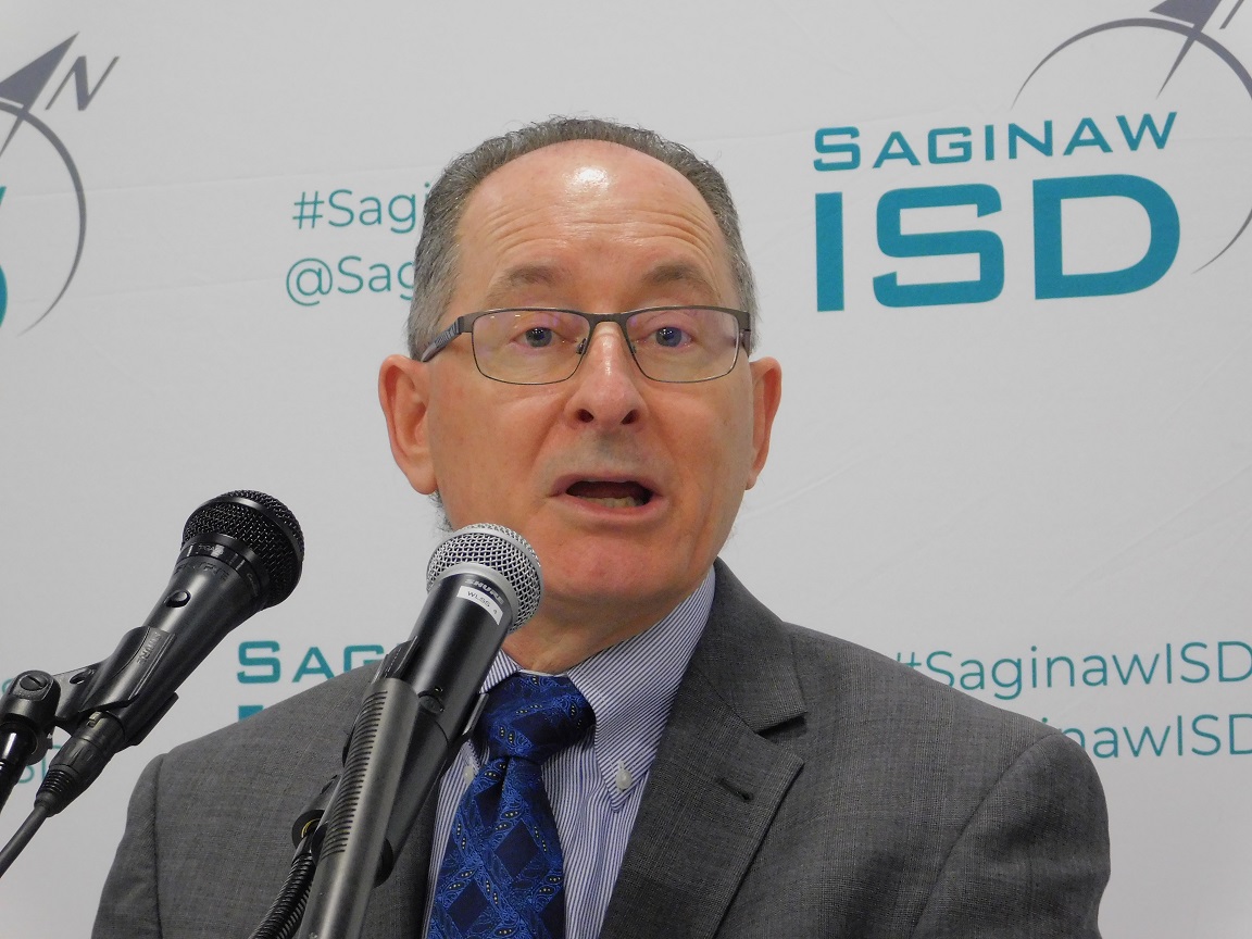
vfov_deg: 10.0
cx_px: 626
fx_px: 5353
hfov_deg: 13.3
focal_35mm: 148
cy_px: 470
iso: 800
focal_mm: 26.3
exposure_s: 1/25
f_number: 5.1
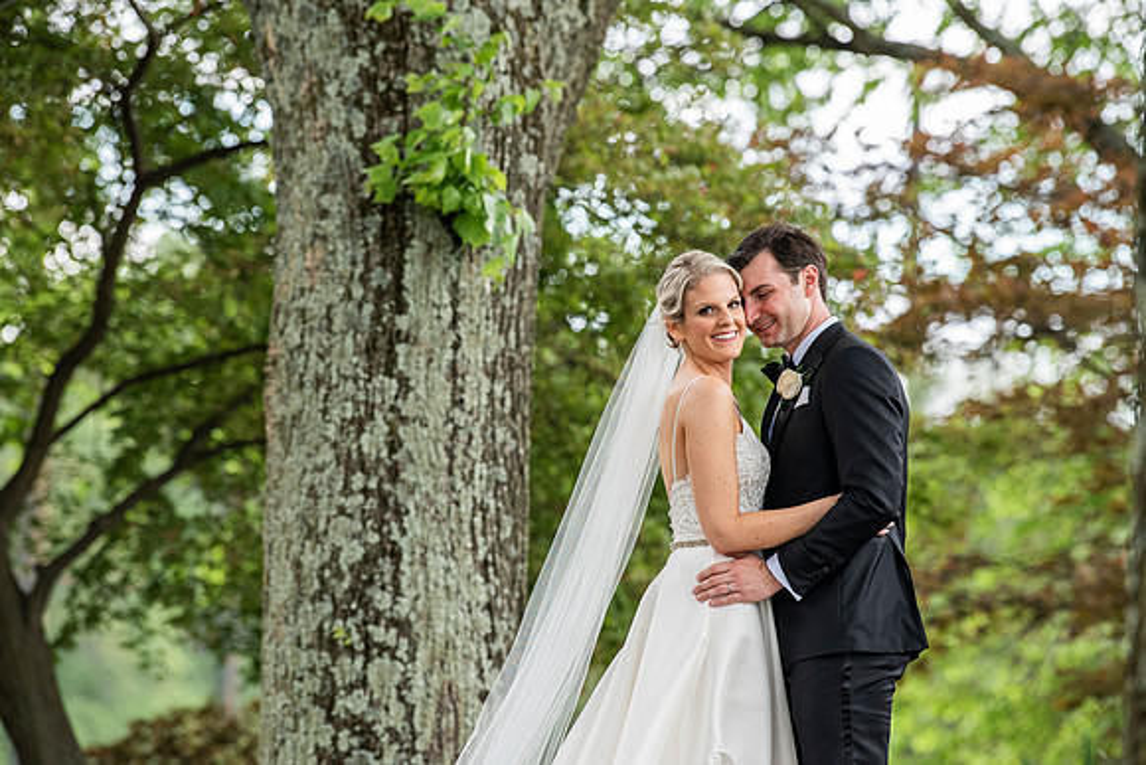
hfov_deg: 10.3
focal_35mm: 200
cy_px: 382
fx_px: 6368
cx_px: 573
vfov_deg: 6.9
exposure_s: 1/320
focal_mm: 200
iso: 1000
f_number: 4.5
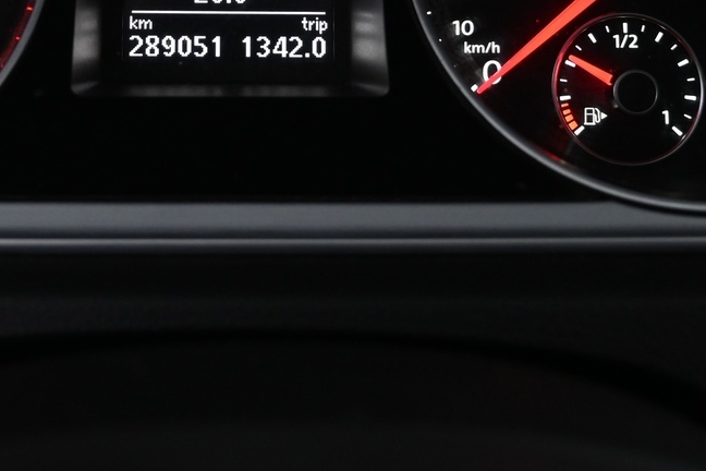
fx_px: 1177
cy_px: -65
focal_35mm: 60
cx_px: 224
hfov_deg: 33.1
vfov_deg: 21.3
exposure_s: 1/25
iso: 640
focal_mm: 16
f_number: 3.5
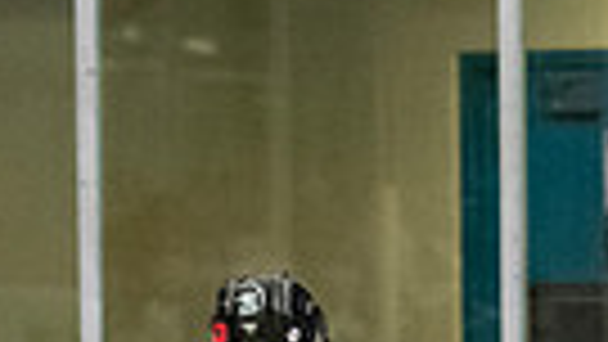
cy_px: 868
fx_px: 11094
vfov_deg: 1.8
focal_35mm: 688
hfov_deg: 3.1
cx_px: 1131
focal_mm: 82
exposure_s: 1/640
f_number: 3.2
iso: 2000
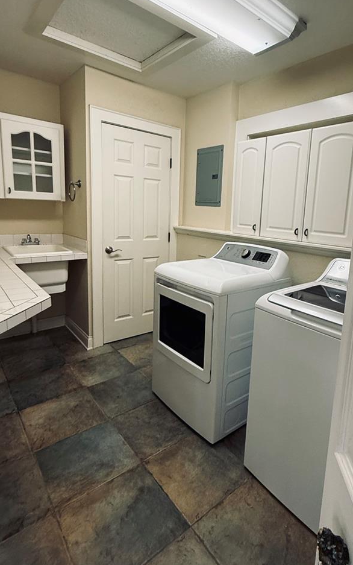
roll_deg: -2.0
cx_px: 212
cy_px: 259
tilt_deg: -7.9
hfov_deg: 61.7
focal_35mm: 19
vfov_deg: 87.8
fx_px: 292
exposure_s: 1/120
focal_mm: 2.22
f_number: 2.2
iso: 250
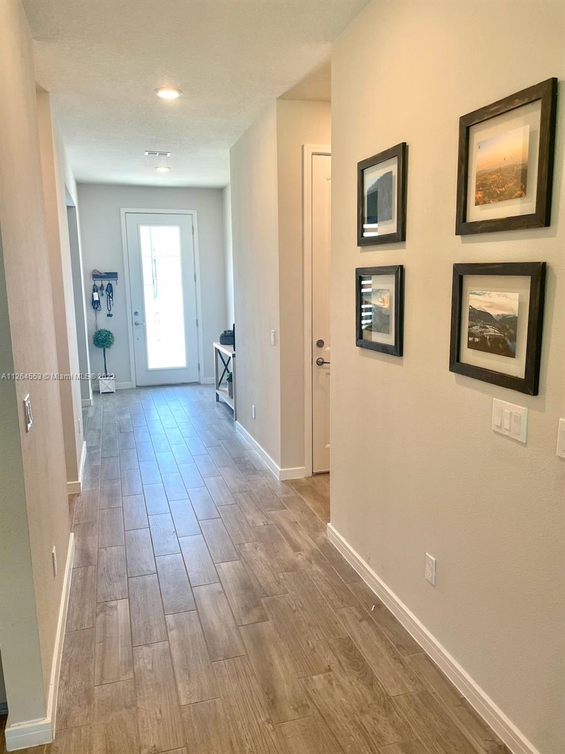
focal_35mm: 26
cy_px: 377
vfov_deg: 67.3
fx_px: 566
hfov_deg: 53.1
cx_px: 282
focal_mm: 4.2
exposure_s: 1/120
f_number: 1.6
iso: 64
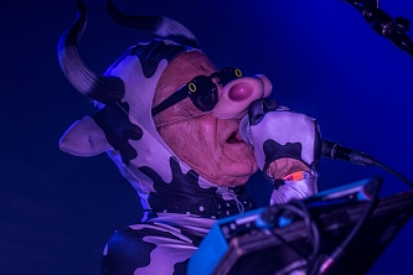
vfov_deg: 6.0
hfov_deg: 9.1
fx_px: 2604
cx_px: 218
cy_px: 217
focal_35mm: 227
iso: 1000
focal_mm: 70
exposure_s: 1/80
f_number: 2.8
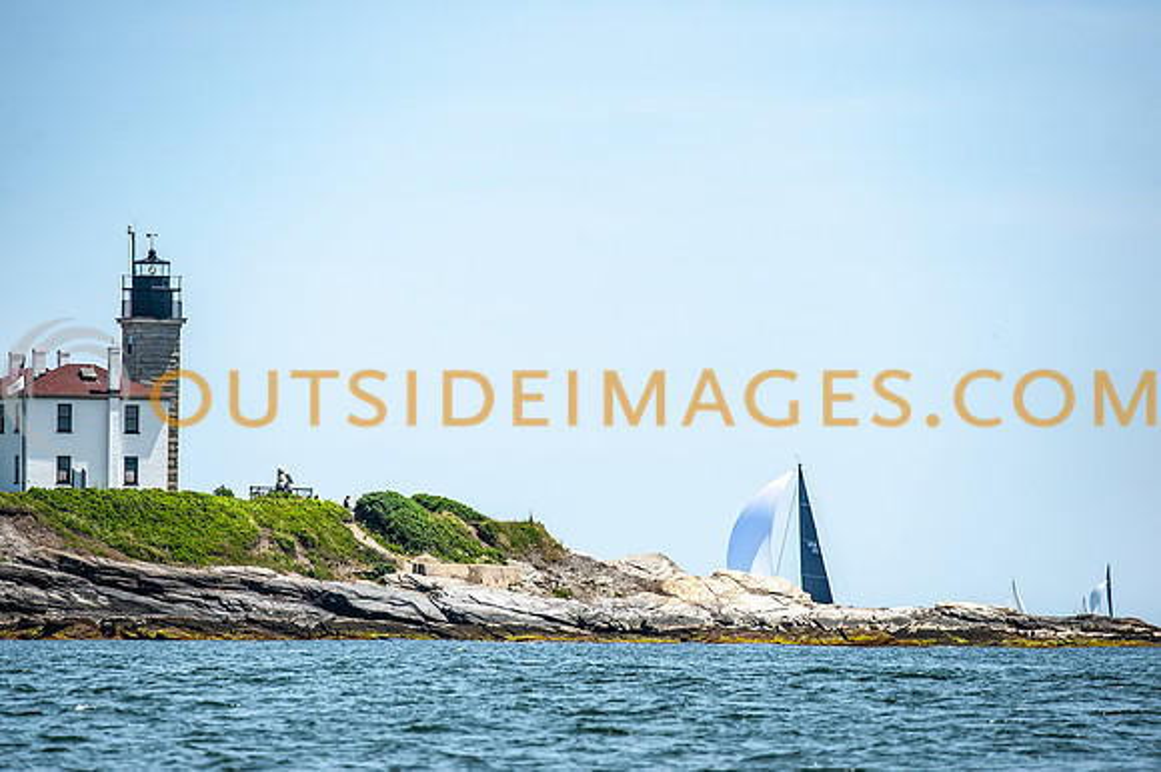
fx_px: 9854
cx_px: 580
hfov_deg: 6.7
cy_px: 386
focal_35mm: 306
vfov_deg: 4.5
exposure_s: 1/1600
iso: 250
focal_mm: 300
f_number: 5.6
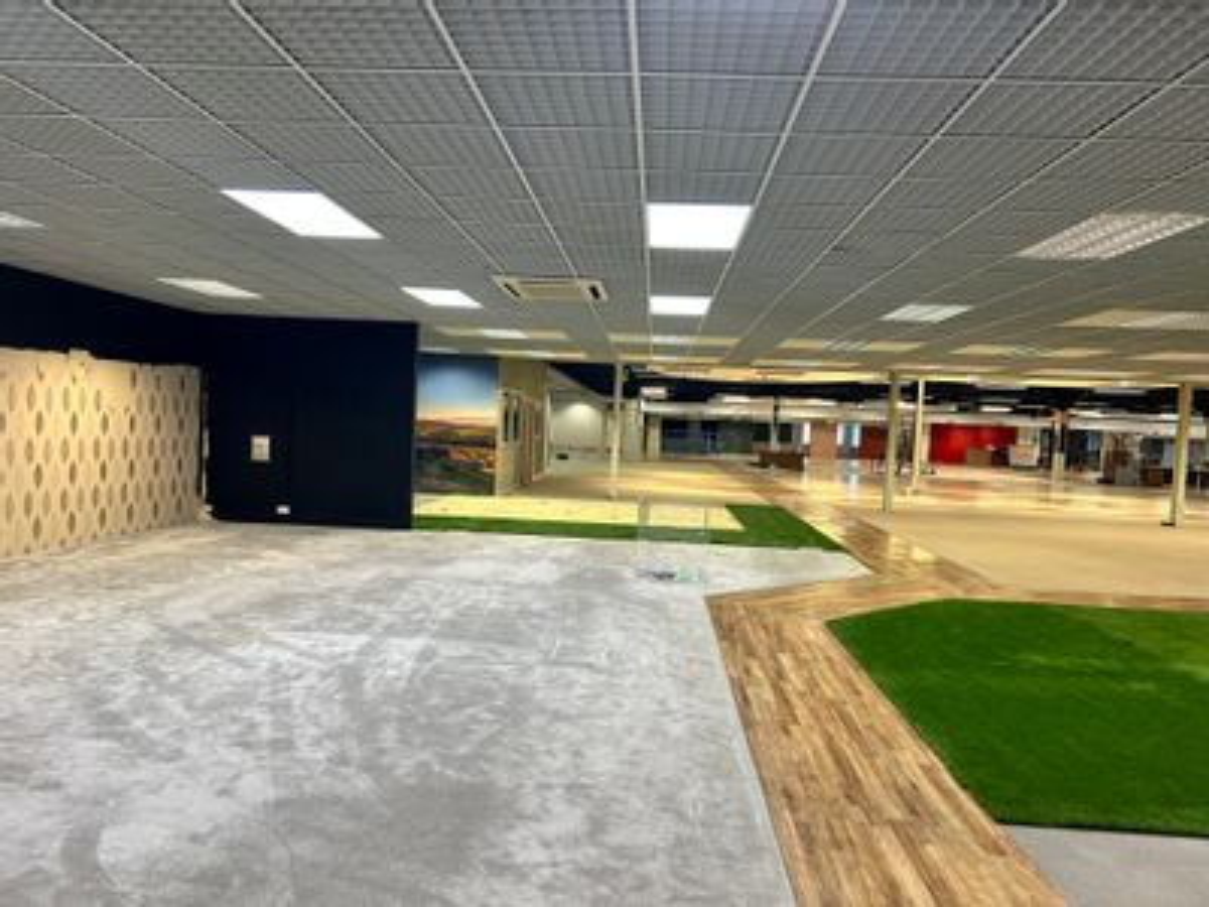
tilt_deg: -1.9
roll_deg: -2.4
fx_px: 908
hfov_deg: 67.3
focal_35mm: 26
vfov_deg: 53.1
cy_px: 454
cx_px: 604
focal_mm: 5.7
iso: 100
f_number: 1.5
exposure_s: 1/100
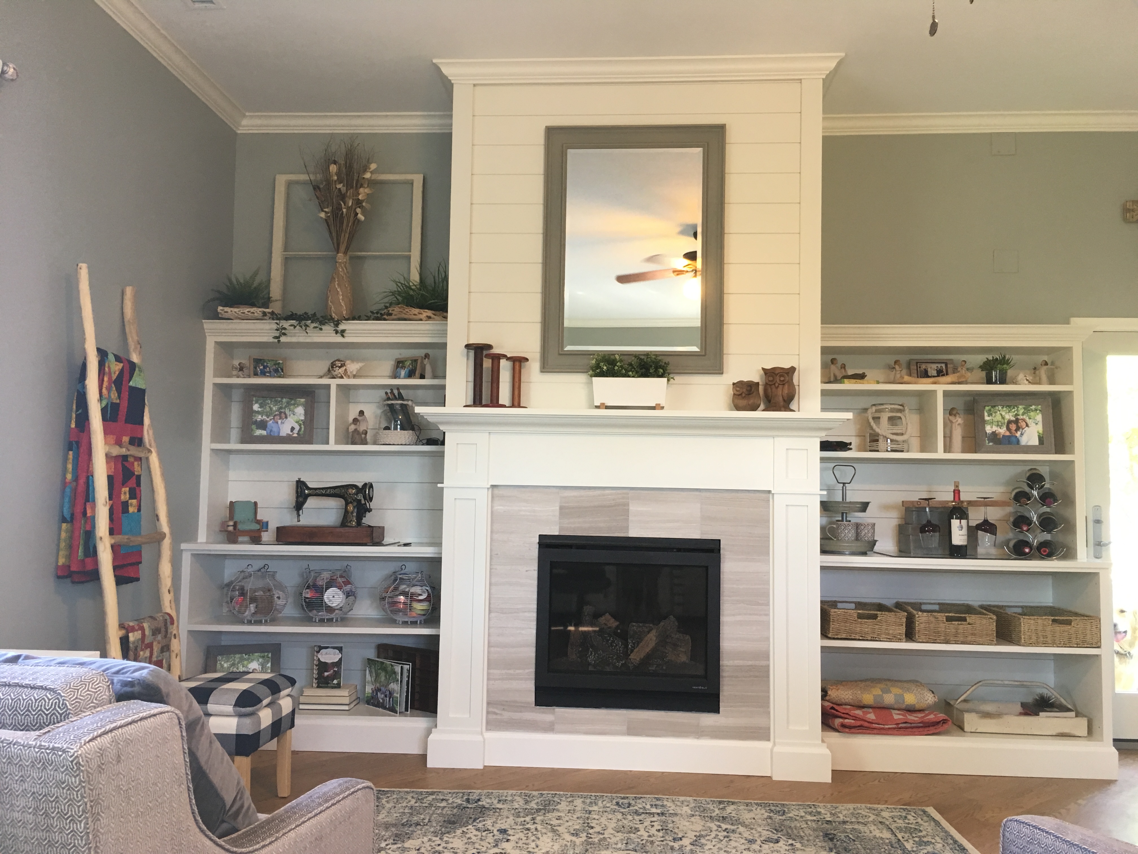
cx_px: 569
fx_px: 953
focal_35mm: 29
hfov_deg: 61.7
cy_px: 427
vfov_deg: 48.2
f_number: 2.2
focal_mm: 4.15
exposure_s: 1/30
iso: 80
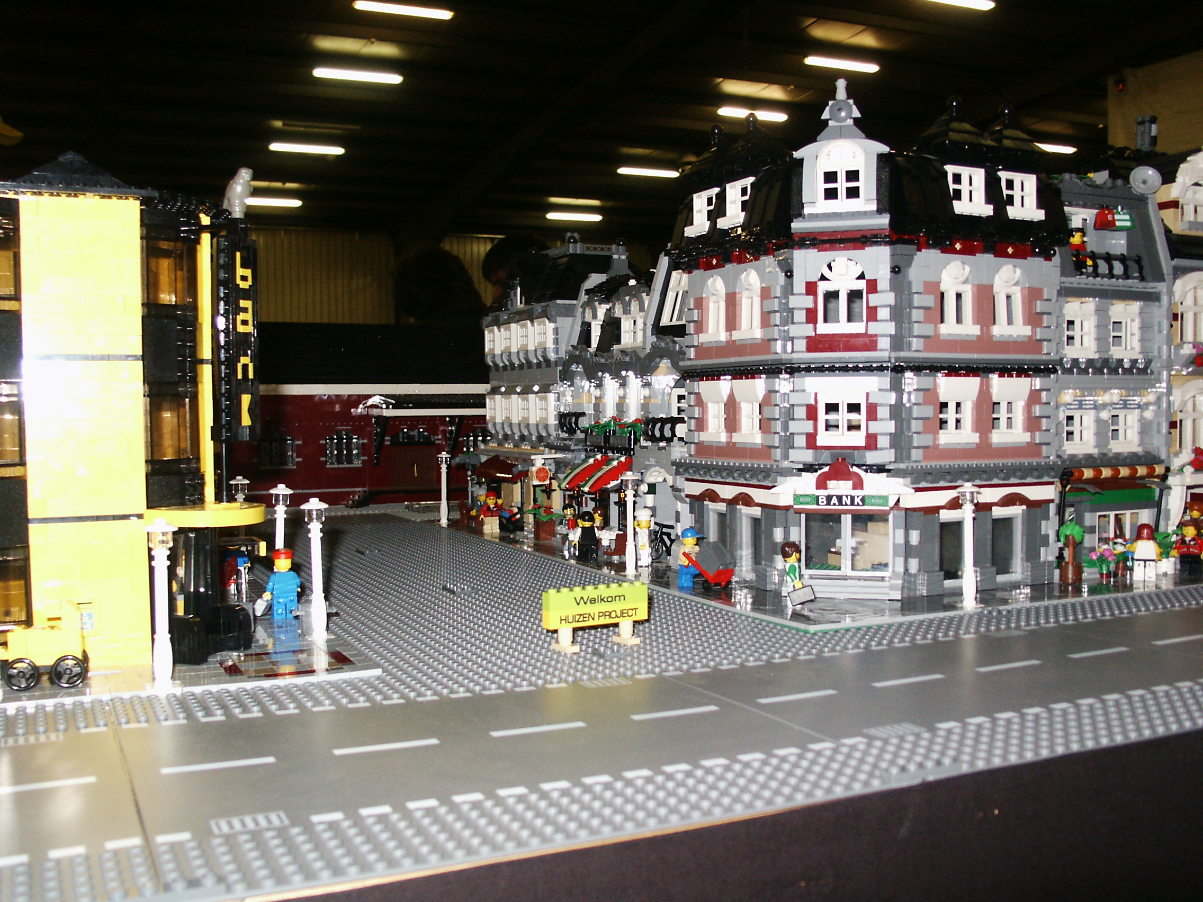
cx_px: 602
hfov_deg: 52.6
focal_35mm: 35
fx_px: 1216
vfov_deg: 40.7
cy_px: 451
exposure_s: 1/45
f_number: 3
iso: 200
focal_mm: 7.2
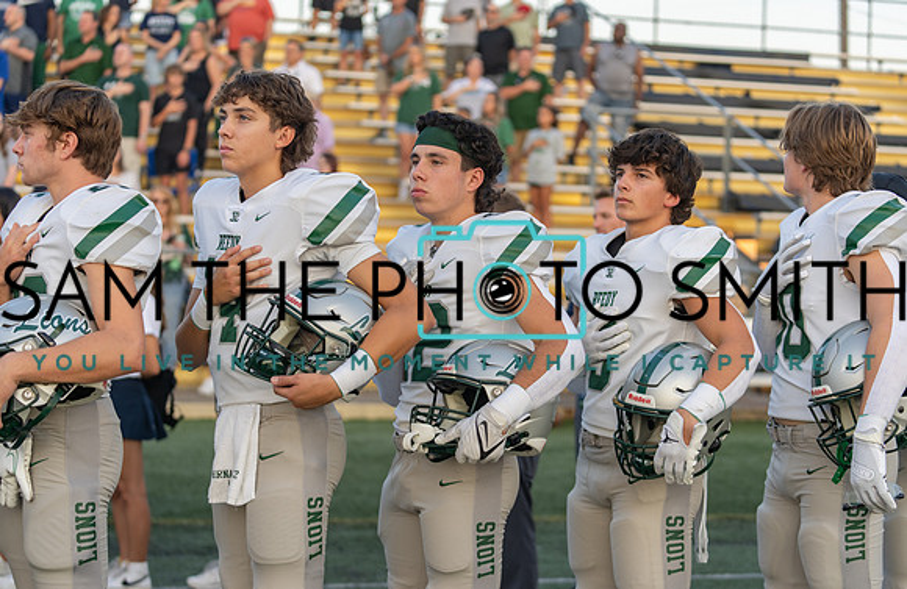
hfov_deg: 28.2
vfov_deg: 18.5
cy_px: 287
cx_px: 454
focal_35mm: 72
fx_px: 1806
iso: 200
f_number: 2.8
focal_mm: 70
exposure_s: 1/320
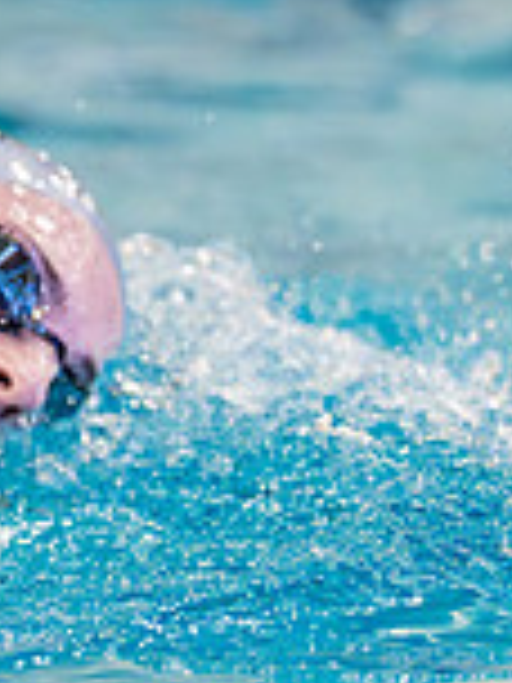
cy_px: 310
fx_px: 21417
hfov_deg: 1.4
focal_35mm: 1086
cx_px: -171
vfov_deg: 1.8
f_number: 2.8
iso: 2500
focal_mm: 200
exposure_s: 1/1000
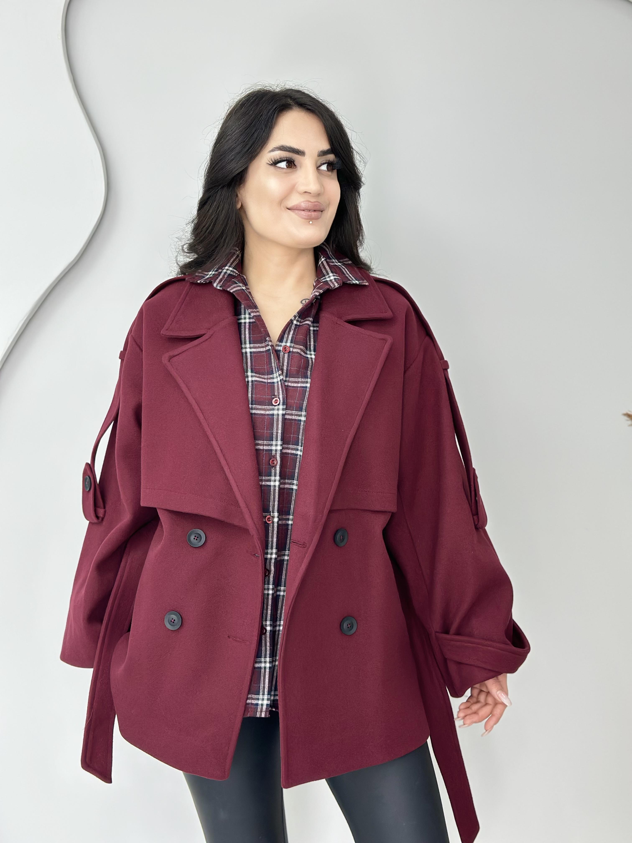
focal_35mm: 48
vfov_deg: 39.7
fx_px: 1168
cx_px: 316
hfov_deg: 30.3
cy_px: 422
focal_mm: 6.86
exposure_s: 1/100
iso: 100
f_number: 1.78
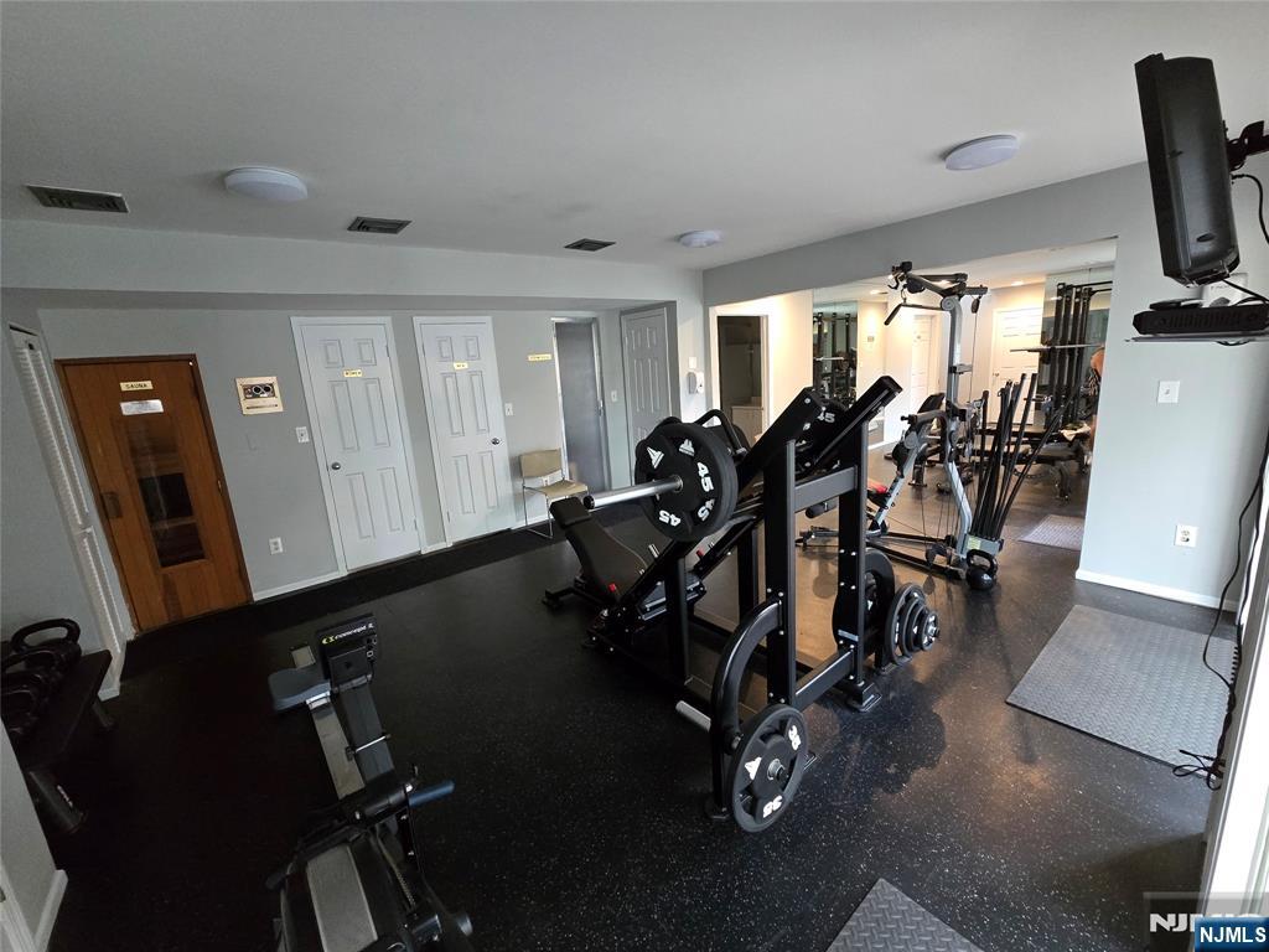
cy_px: 476
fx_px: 477
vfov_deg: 89.9
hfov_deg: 106.2
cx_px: 634
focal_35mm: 13
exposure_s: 1/60
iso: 800
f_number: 2.2
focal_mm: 2.2
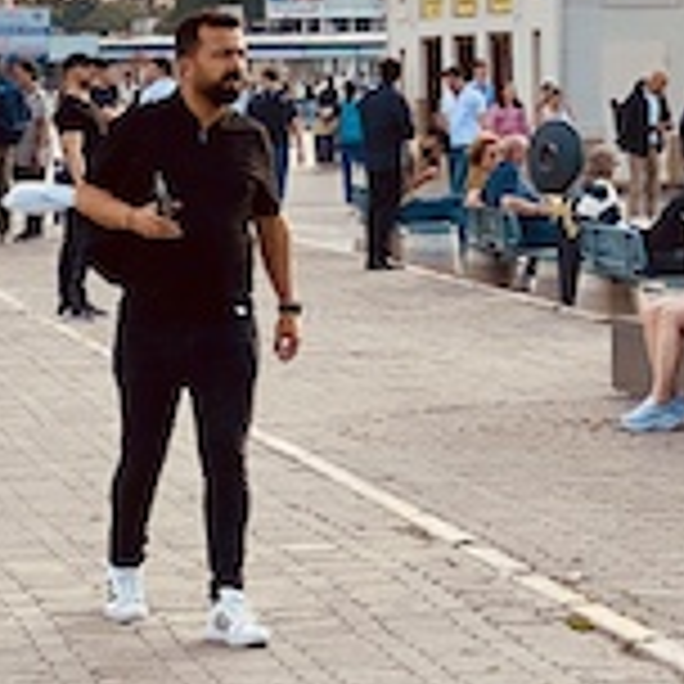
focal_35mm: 182
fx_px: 4069
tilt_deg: +2.8
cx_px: 756
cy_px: -140
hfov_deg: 9.5
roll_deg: +0.4
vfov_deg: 9.5
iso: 20
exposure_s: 1/1170
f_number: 2
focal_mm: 6
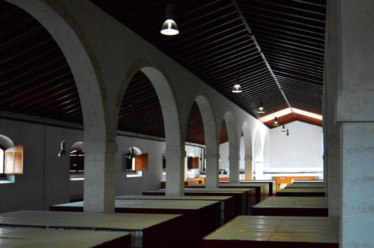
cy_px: 124
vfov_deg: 34.2
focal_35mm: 39
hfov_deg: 49.6
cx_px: 187
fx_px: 405
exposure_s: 1/200
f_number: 4
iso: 6400
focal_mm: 26
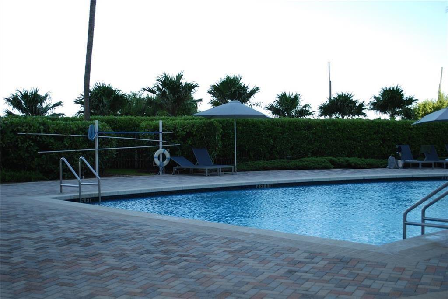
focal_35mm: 48
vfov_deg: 28.1
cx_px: 224
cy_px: 150
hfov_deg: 41.1
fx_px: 598
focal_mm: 32
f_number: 4.8
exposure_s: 1/125
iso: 100
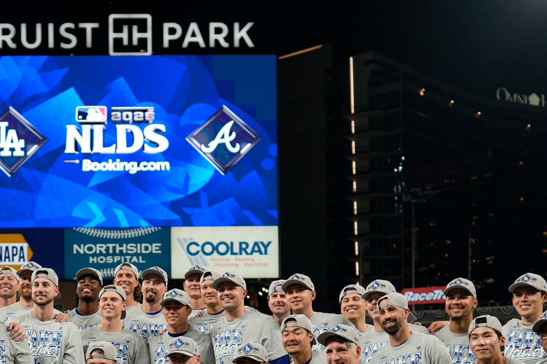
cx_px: 117
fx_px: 1094
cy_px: 442
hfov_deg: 27.6
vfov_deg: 18.0
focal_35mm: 72
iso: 250
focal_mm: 24
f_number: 2.2
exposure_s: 1/500
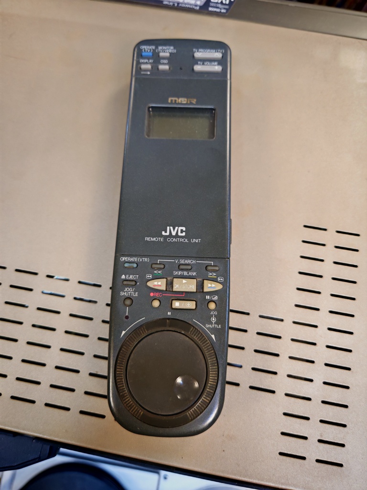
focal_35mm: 27
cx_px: 184
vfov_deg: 65.3
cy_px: 245
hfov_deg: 51.4
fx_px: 382
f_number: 1.9
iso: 640
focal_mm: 6.67
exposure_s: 1/33
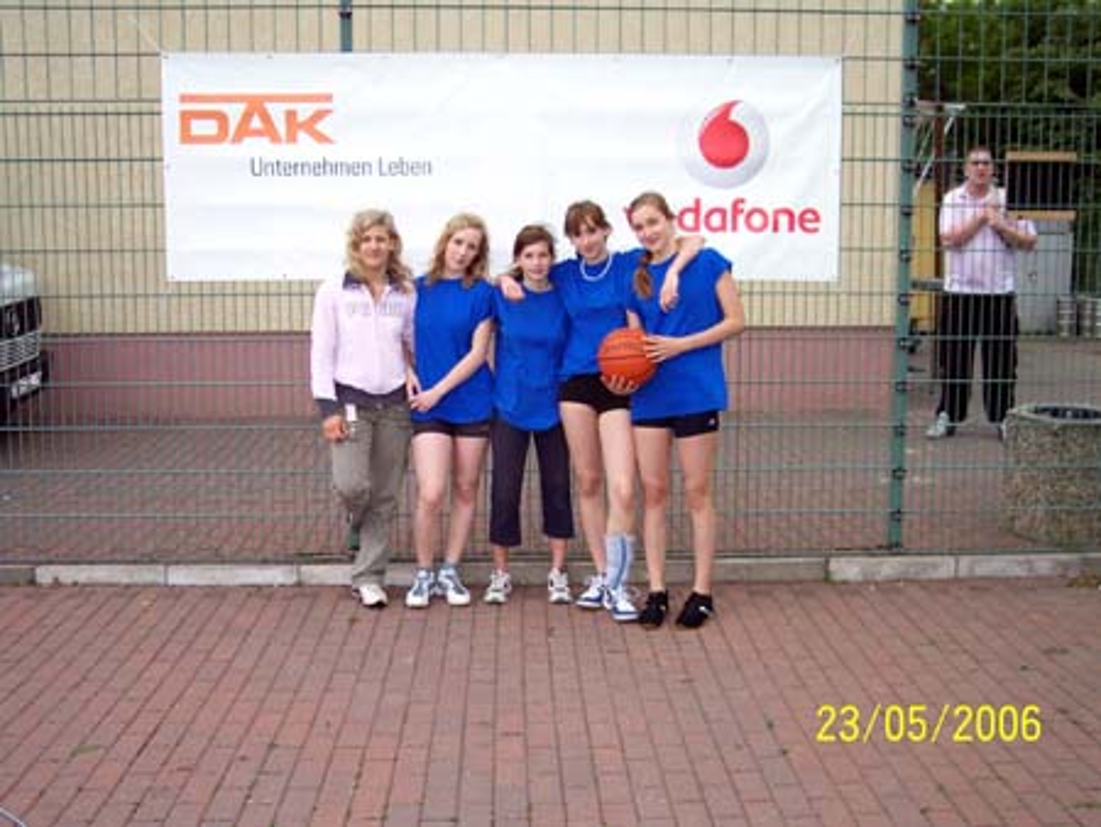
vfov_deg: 37.8
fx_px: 1209
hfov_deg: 49.0
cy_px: 414
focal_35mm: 38
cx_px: 550
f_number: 2.8
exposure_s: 1/700
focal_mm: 8
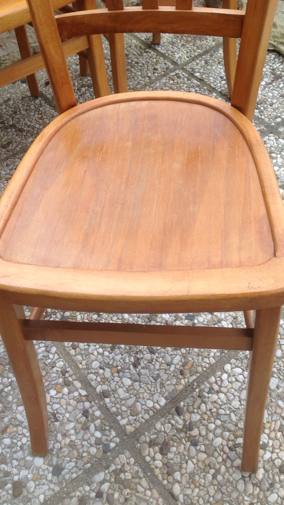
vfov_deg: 51.6
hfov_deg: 30.4
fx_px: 522
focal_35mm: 39
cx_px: 143
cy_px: 248
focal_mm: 4.28
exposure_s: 1/318
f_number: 2.4
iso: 50
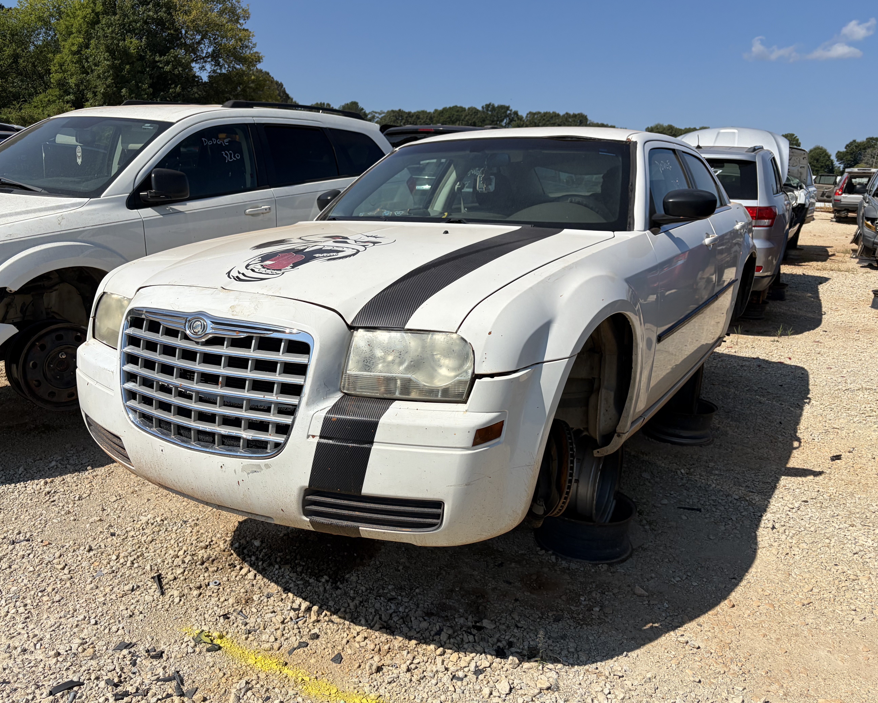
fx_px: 728
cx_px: 414
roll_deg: -1.6
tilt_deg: -10.6
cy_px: 349
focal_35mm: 28
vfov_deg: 51.5
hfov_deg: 62.2
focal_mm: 5.96
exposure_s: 1/8850
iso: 50
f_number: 1.6
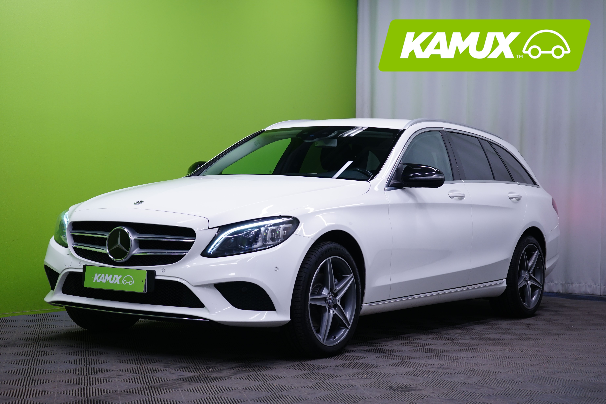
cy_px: 202
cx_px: 303
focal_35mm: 66
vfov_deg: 20.6
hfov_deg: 30.5
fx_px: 1111
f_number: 5.6
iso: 400
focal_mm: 66
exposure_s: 1/20
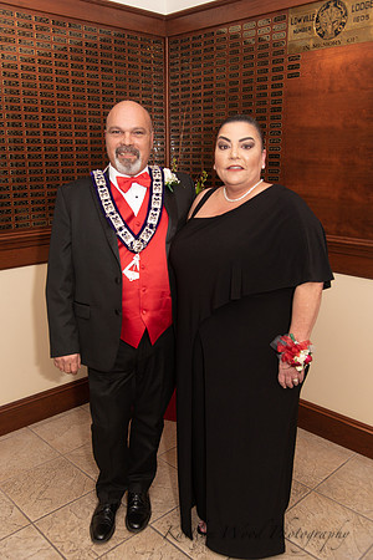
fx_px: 497
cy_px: 280
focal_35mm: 32
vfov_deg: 58.7
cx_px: 186
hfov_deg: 41.1
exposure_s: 1/200
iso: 800
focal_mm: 32
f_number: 4
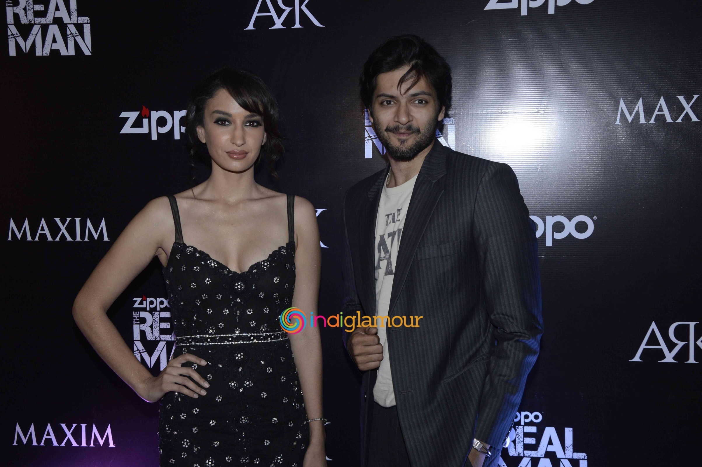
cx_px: 351
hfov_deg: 43.6
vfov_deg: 29.8
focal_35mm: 45
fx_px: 877
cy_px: 234
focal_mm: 30
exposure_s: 1/200
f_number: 8
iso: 800
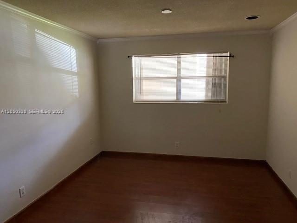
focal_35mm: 26
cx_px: 148
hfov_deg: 67.3
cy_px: 112
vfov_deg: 53.1
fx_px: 223
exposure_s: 1/33
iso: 640
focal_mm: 4.25
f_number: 1.8
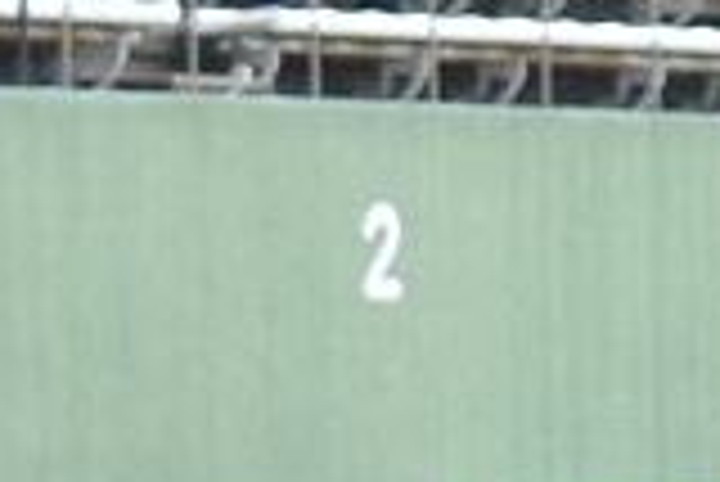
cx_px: 1593
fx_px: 11610
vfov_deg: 2.4
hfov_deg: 3.5
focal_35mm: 580
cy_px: 306
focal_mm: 62
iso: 1250
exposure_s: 1/1250
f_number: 4.5
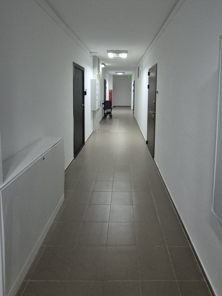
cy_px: 102
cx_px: 126
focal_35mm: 18
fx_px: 154
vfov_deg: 85.1
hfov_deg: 71.3
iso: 1600
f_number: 2.2
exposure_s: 1/50
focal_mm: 2.2
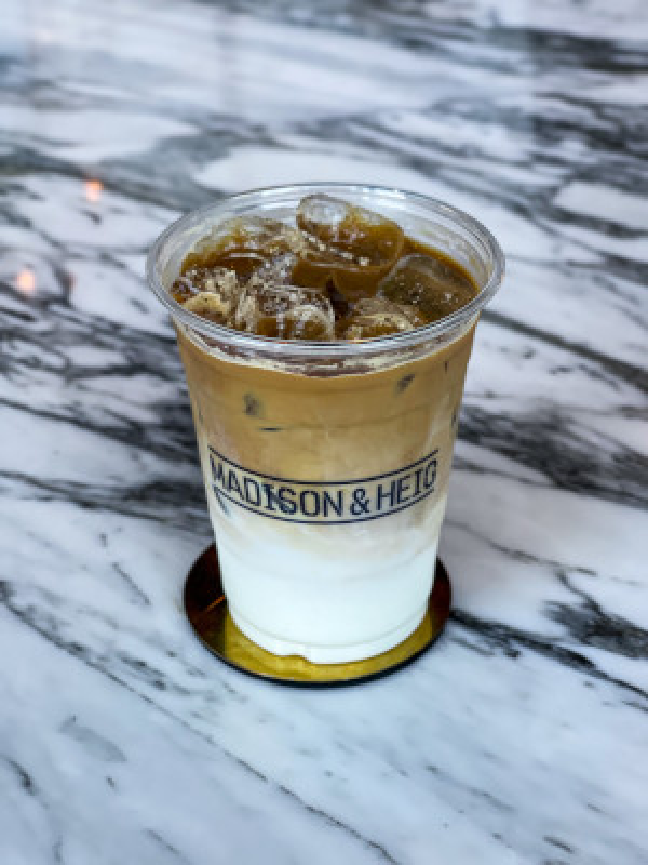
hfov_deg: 22.9
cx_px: 324
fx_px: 1597
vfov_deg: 30.3
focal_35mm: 64
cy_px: 432
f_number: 2.2
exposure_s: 1/100
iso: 160
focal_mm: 7.5
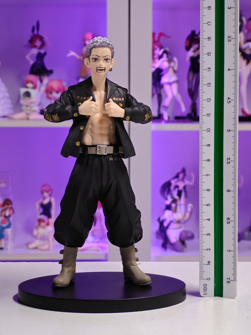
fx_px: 773
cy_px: 168
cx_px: 126
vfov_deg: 24.4
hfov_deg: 18.4
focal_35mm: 80
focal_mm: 7.48
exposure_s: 1/33.3
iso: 800
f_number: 2.4
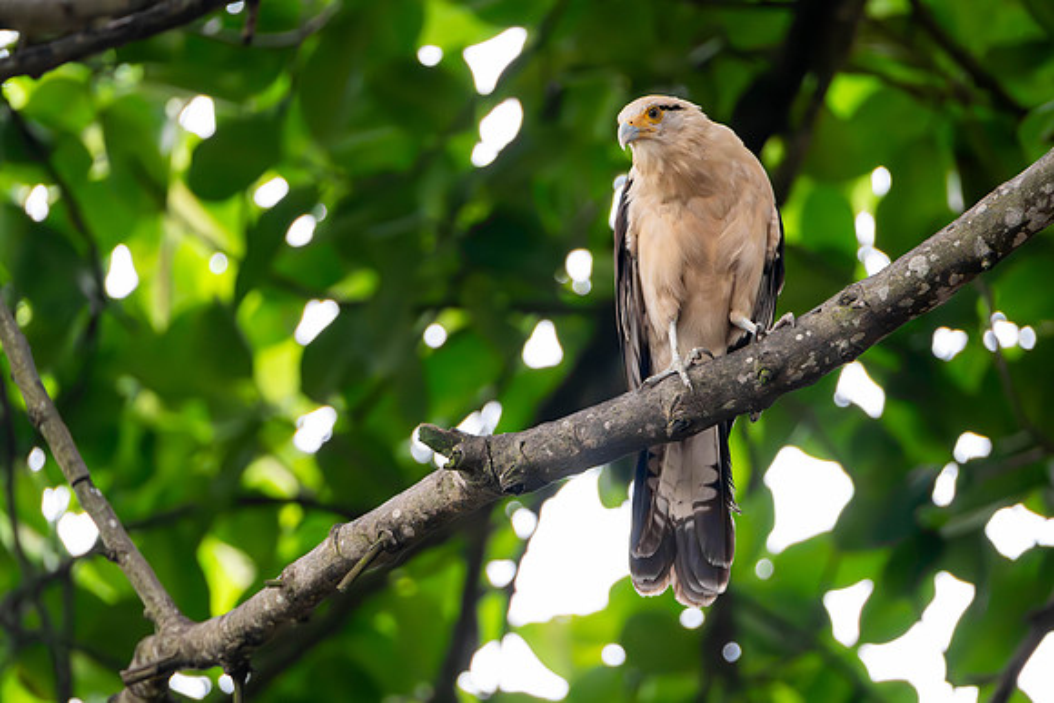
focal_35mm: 407
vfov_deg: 3.4
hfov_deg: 5.1
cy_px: 363
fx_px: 11914
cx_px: 558
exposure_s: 1/400
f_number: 8
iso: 18000
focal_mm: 360
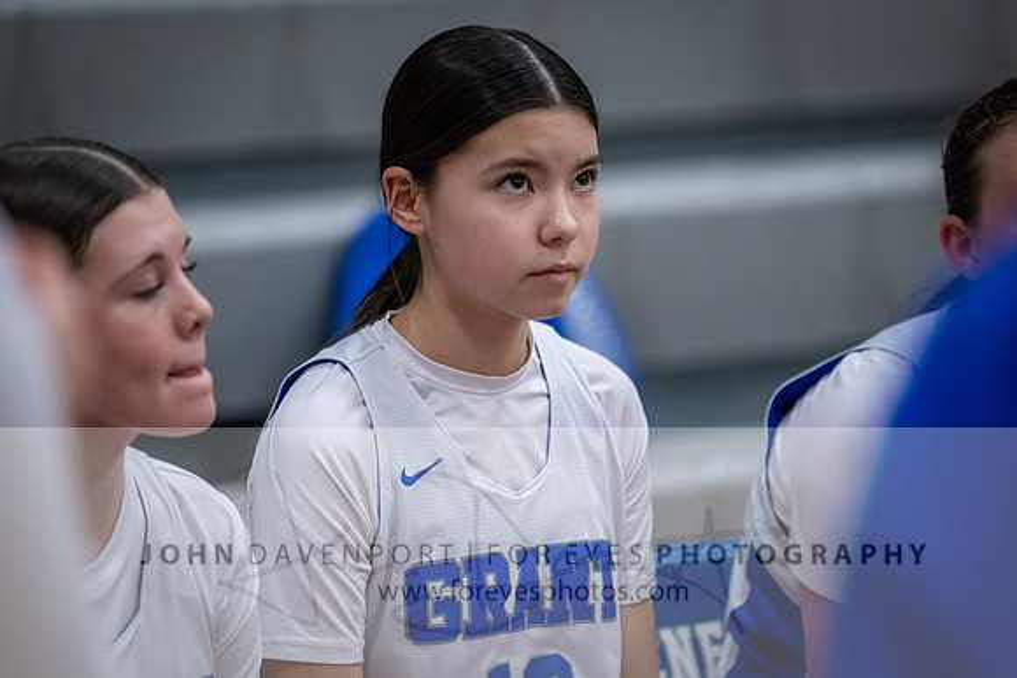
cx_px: 545
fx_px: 6752
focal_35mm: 239
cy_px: 273
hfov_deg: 8.6
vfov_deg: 5.8
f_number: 2.8
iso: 4500
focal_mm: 200
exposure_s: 1/1000
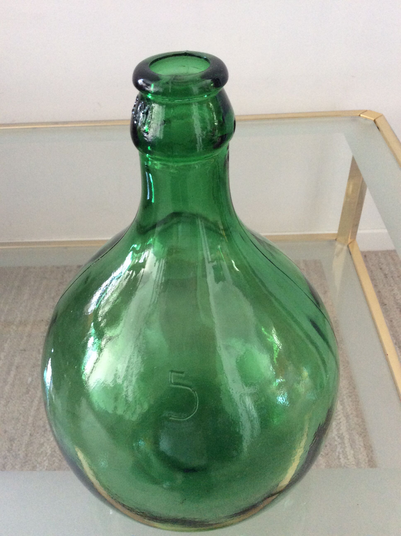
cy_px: 268
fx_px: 496
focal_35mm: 32
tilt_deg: -40.6
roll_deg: +2.7
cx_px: 200
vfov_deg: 56.9
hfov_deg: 44.1
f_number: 2.4
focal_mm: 3.3
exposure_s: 1/25
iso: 160
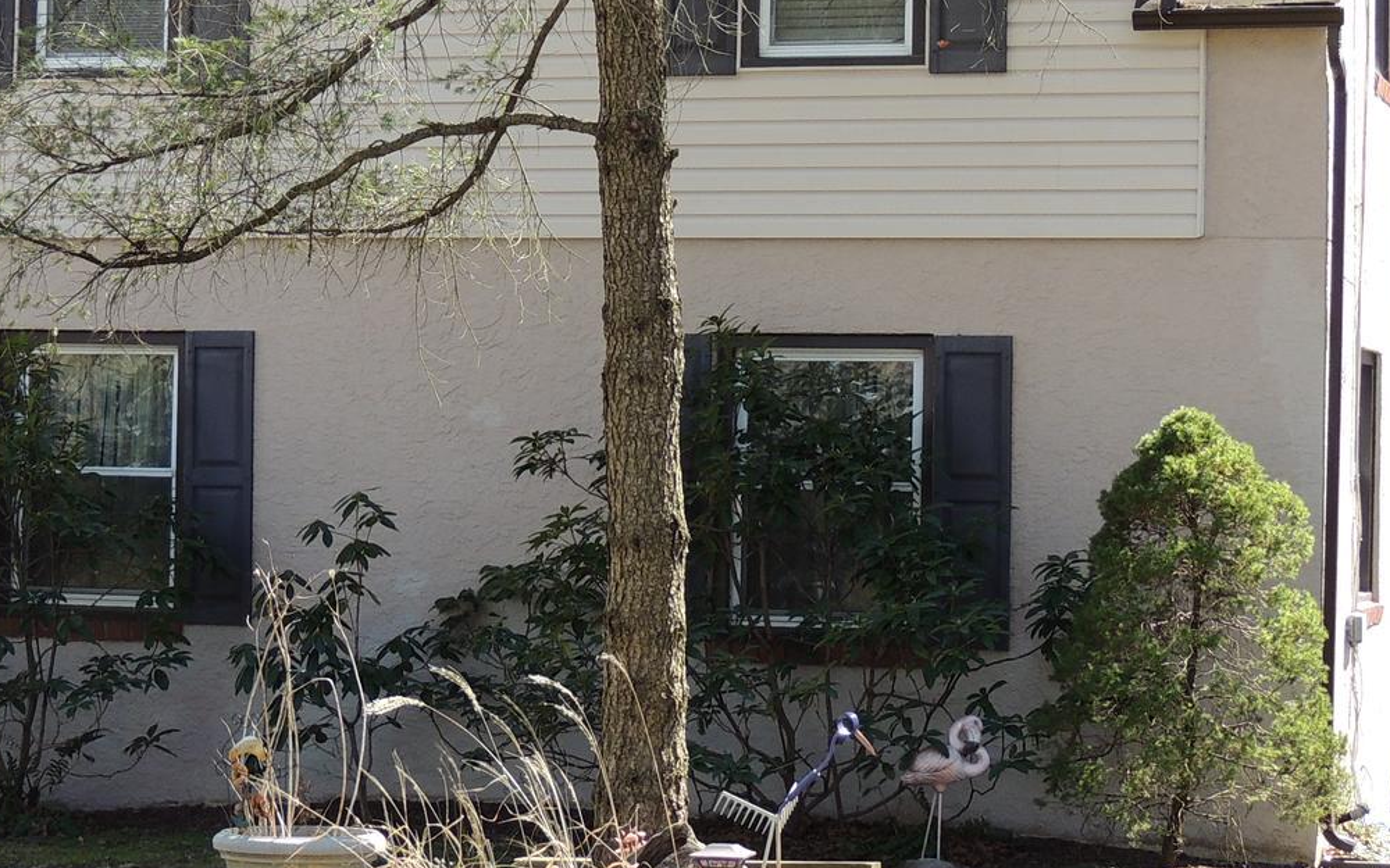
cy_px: 281
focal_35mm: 102
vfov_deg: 12.8
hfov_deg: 20.4
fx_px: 3864
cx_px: 628
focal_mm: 8.3
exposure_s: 1/200
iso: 100
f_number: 3.5
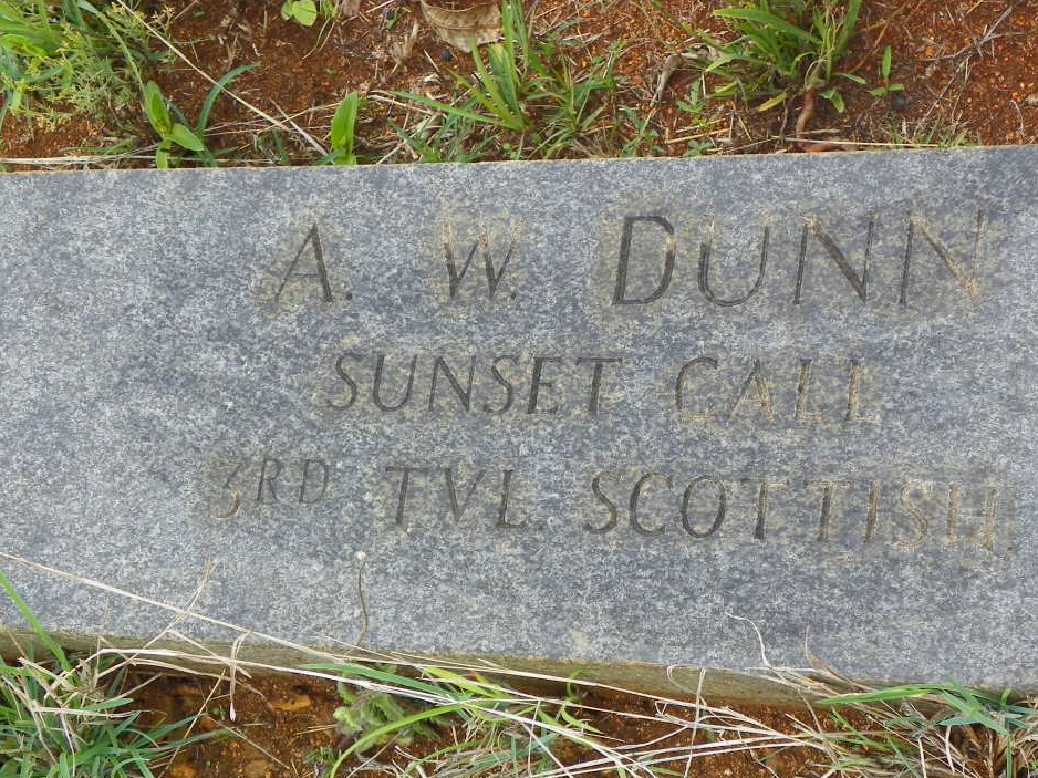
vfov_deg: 16.9
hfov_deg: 22.5
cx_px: 609
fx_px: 2608
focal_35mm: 87
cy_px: 492
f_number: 3.5
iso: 64
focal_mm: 12.1
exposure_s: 1/125
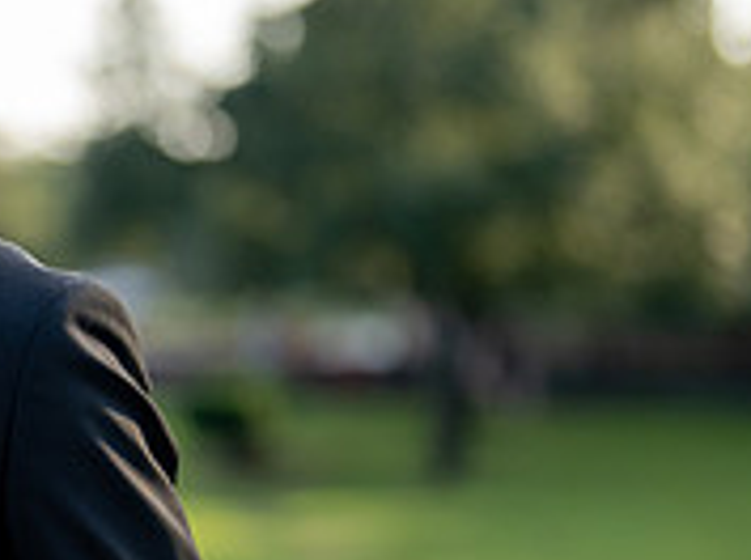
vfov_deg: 8.0
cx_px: -159
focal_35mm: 184
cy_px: 478
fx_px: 3984
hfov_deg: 10.6
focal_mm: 50
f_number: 1.2
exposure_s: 1/2500
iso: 200
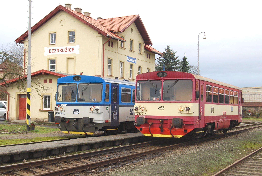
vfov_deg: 34.4
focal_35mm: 39
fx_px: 284
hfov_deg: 49.5
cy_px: 88
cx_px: 131
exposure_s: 1/60
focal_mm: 26
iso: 200
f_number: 8
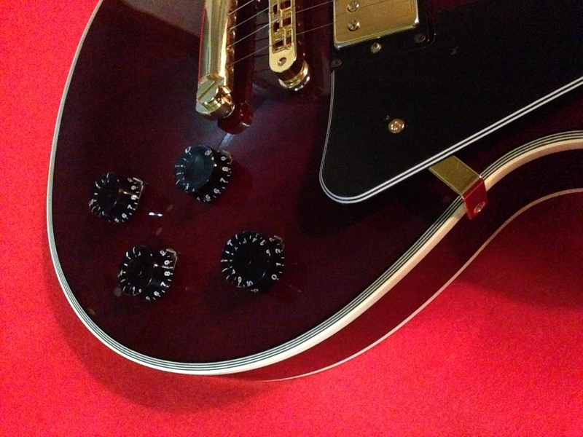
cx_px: 292
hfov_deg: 55.4
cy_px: 218
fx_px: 556
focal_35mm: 33
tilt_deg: -56.9
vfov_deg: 42.9
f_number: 2.4
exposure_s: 1/17
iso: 2000
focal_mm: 4.12
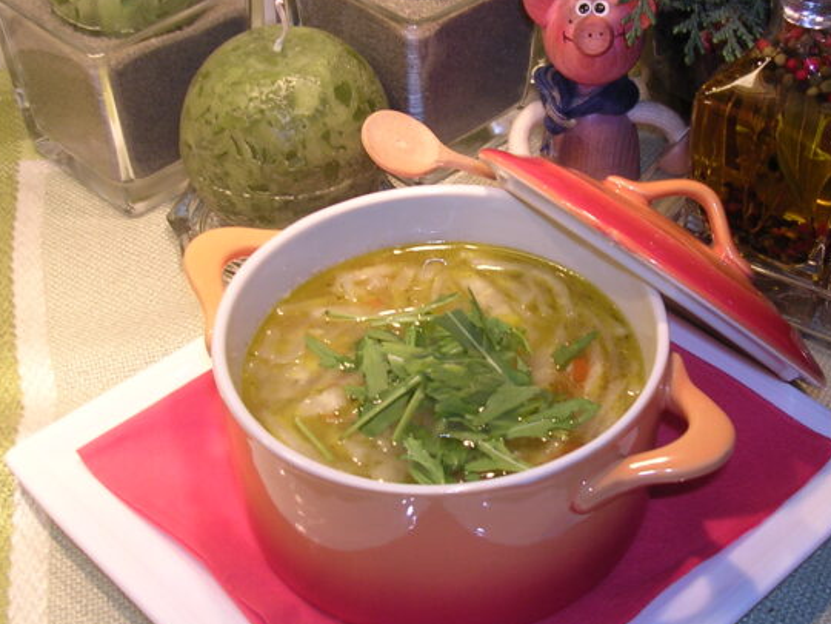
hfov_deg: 35.4
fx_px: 1296
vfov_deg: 27.0
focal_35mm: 54
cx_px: 517
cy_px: 240
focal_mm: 5.8
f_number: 2.8
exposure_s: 1/30
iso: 100
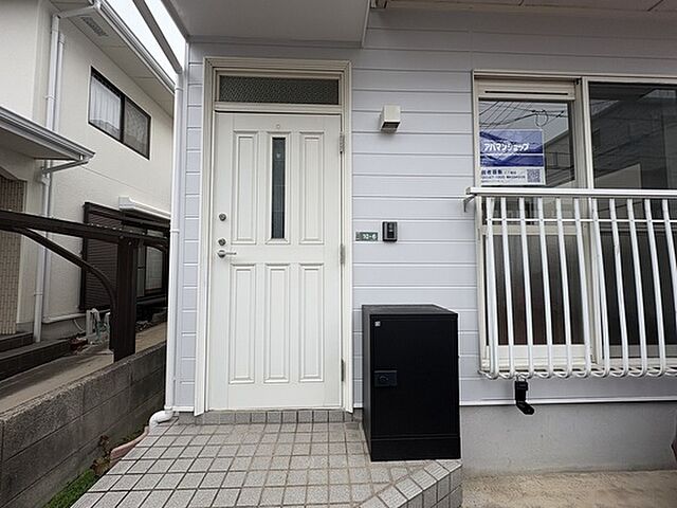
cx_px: 338
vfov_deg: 85.7
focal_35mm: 14
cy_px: 254
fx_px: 274
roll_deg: +0.4
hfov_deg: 102.1
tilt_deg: +2.9
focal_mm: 2.22
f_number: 2.2
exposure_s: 1/440
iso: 40
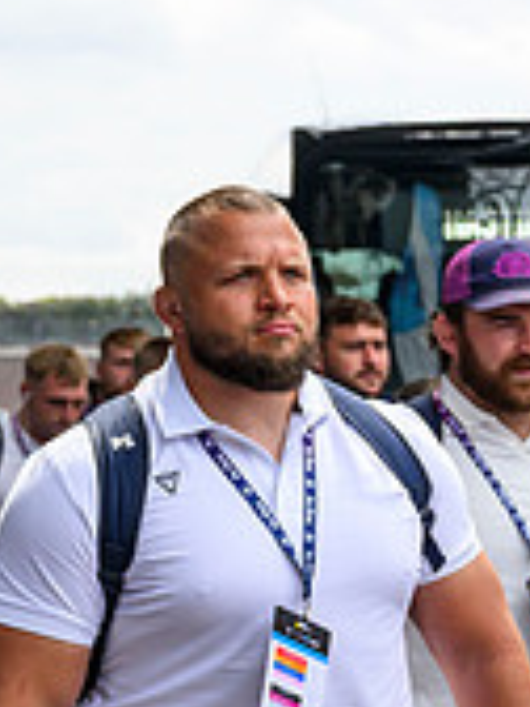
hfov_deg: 9.9
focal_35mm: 136
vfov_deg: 14.5
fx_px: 2776
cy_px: 511
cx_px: 1140
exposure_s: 1/1600
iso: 500
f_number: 4.5
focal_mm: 41
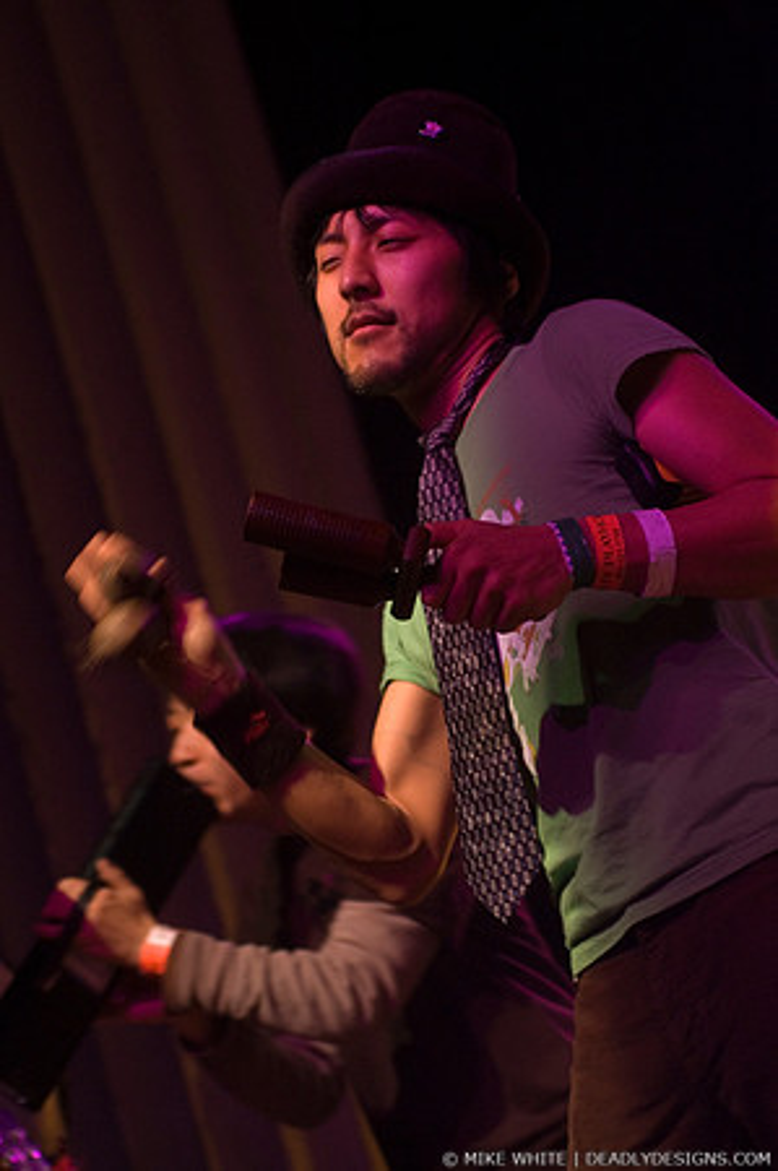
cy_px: 586
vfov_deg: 19.5
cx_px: 389
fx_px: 3411
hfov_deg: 13.0
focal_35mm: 105
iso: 800
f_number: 2.8
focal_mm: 70
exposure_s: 1/80
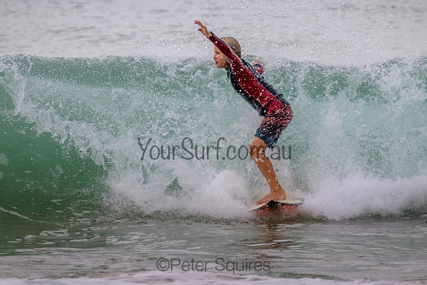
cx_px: 214
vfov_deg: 1.3
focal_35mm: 1075
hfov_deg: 1.9
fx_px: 12748
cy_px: 100
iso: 1250
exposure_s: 1/2000
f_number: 11
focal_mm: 800
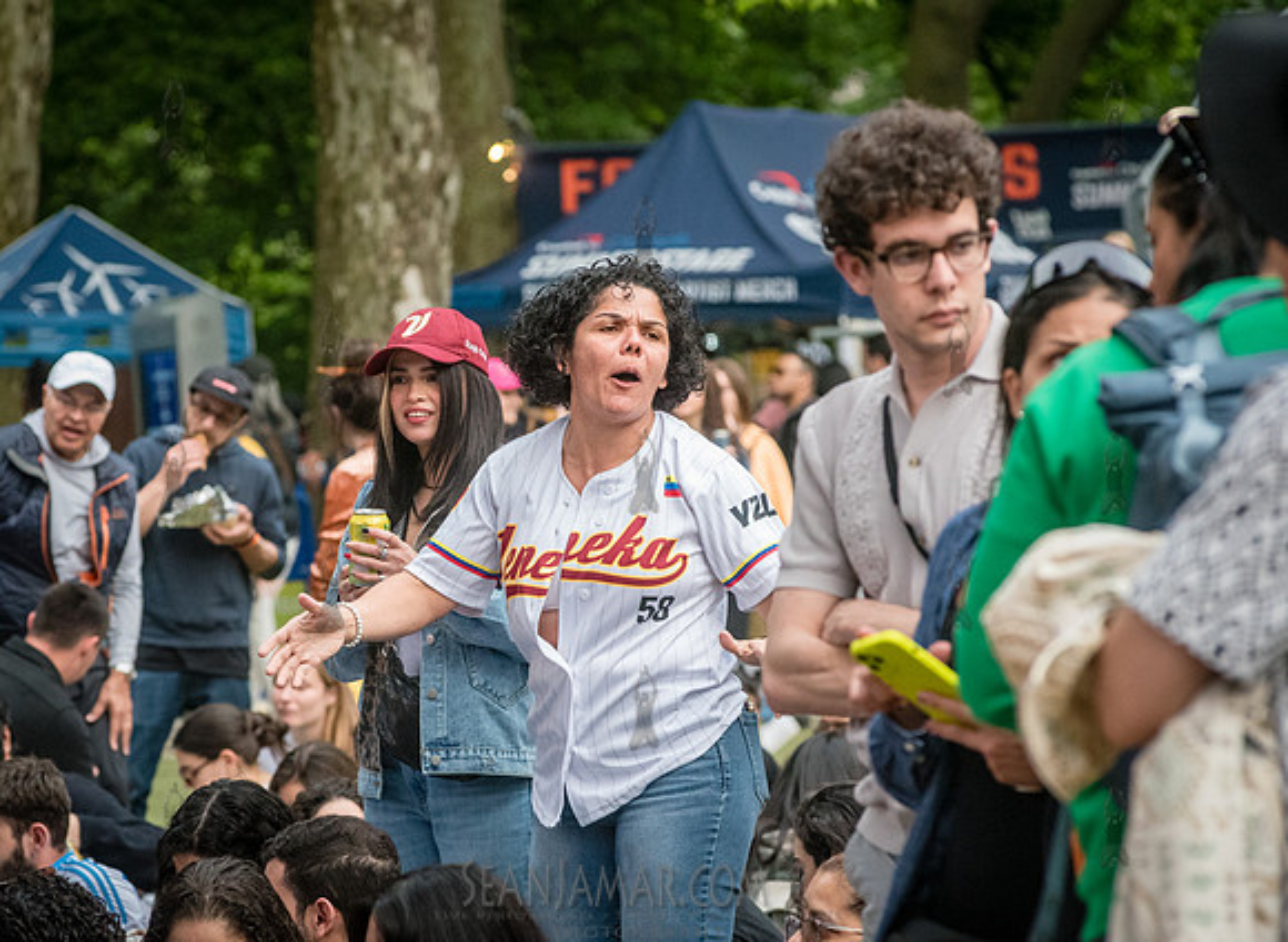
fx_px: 7983
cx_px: 530
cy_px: 506
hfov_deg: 9.2
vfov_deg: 6.7
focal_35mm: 217
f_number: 7.1
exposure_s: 1/1250
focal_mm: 185
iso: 4000
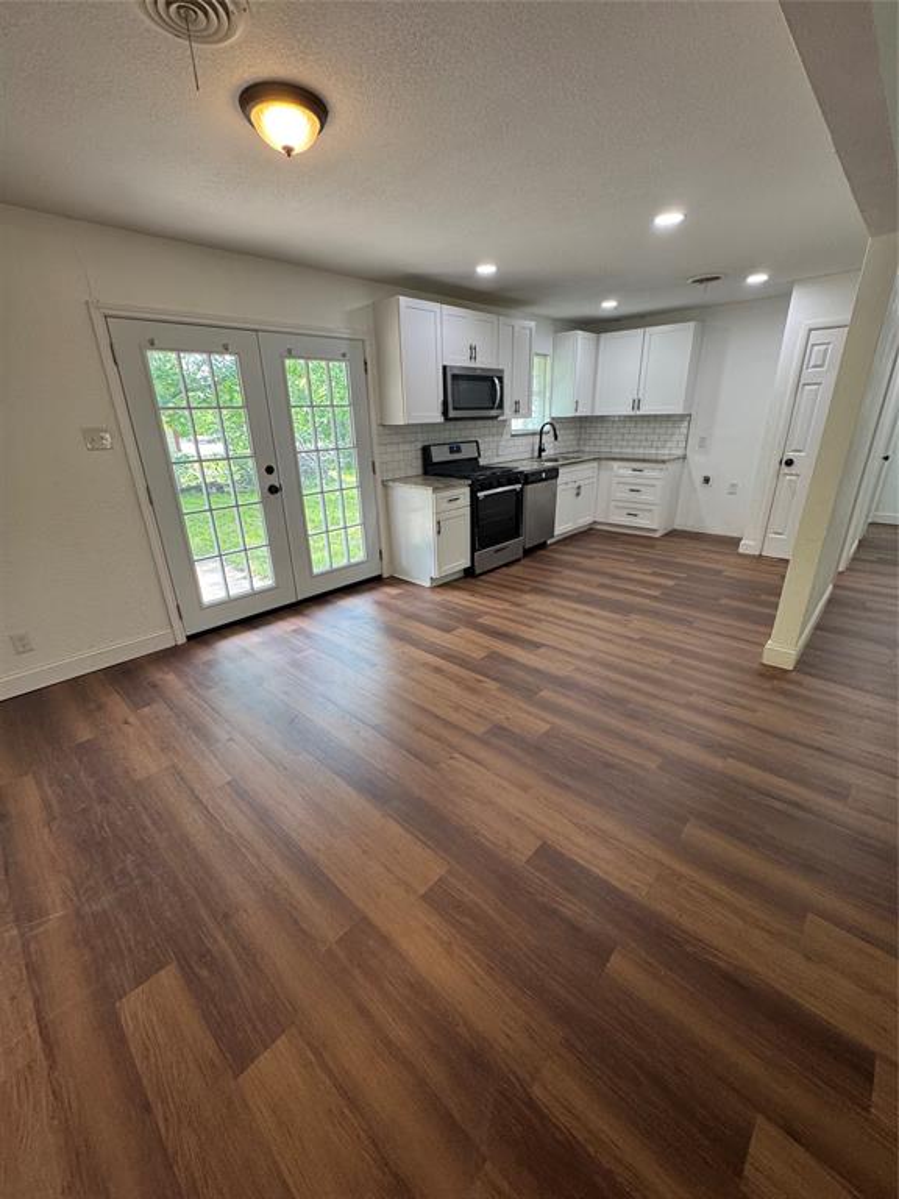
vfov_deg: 102.1
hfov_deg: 85.7
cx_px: 450
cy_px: 600
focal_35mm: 14
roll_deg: +2.0
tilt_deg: -22.4
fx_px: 485
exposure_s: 1/120
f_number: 2.2
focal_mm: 2.22
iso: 160
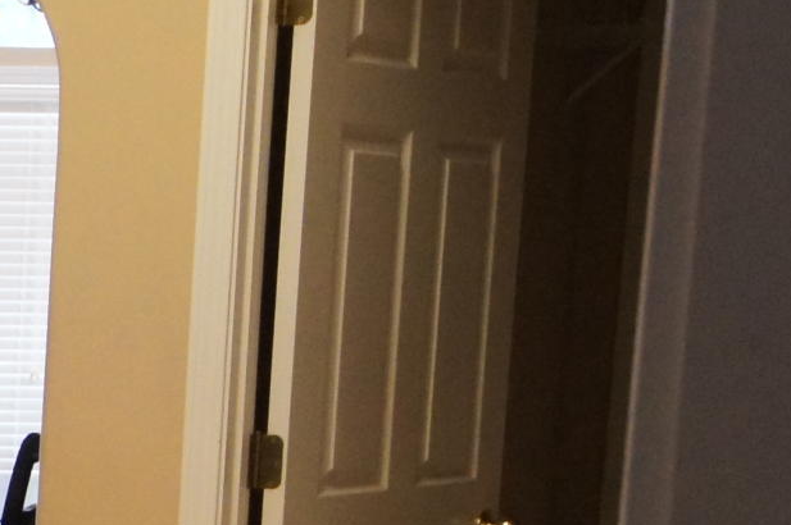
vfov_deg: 12.3
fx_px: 2402
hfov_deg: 15.9
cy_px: 556
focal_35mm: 109
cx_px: -631
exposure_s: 1/40
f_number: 8
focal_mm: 15
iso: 1600
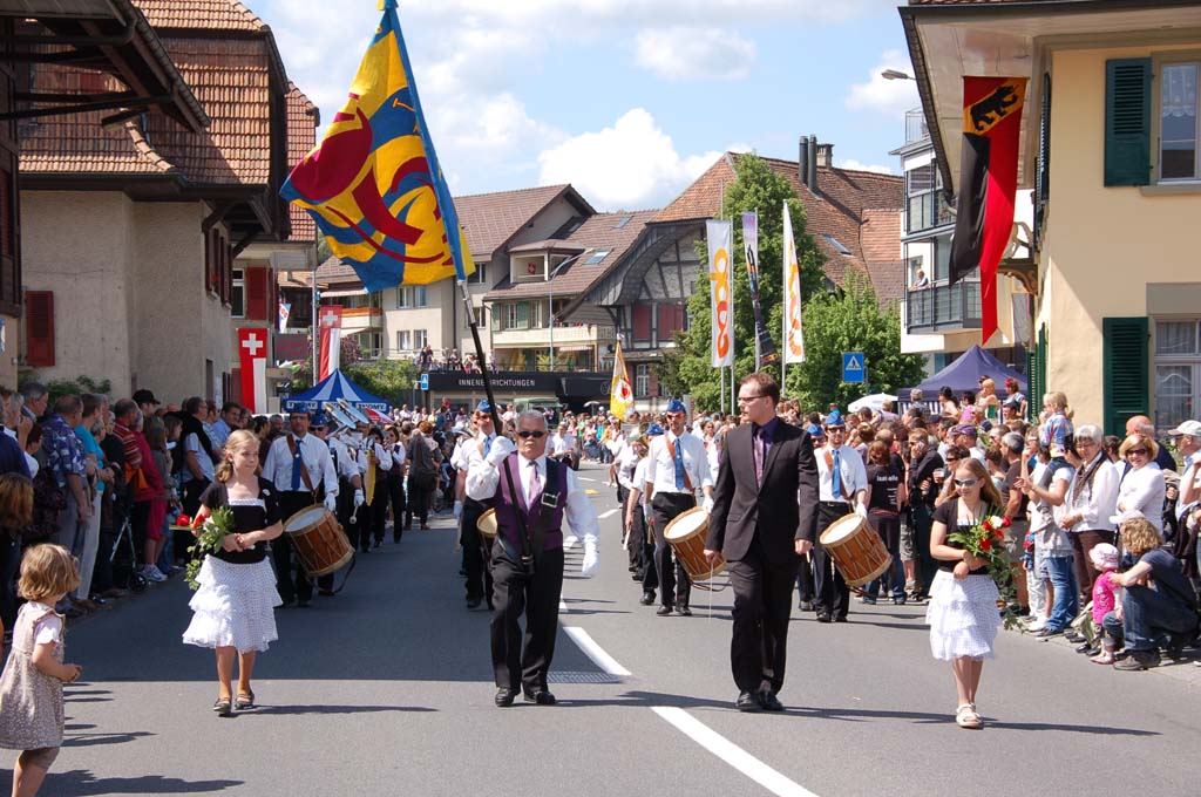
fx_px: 2499
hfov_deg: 27.0
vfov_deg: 18.1
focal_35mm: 75
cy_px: 398
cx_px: 600
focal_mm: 50
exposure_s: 1/250
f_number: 8
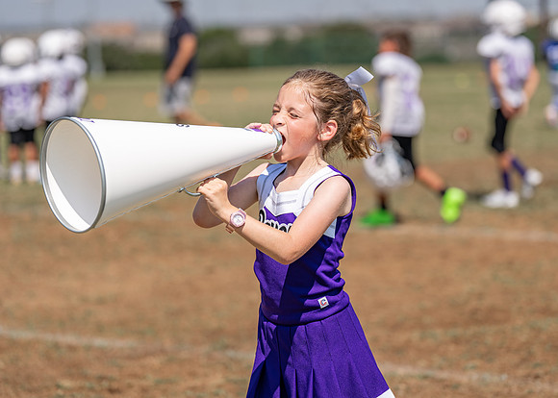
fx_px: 2106
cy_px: 184
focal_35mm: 133
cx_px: 282
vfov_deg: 10.8
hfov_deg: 15.1
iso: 160
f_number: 2.8
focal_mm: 116
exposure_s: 1/4000
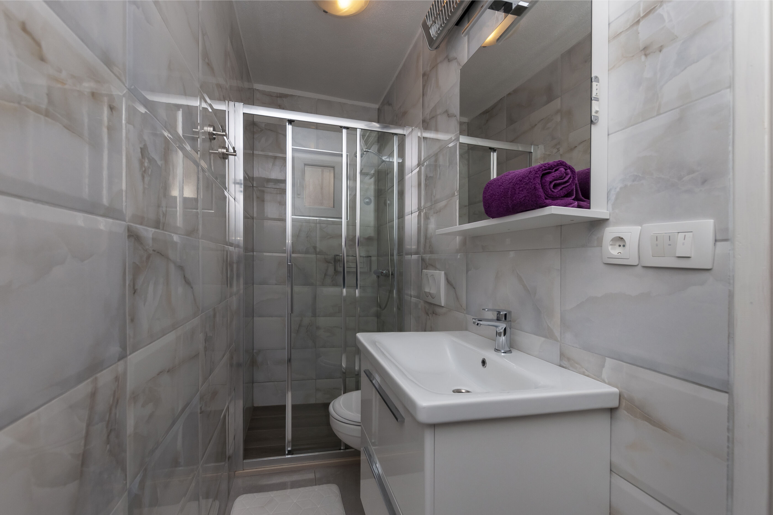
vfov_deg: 77.3
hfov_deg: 100.4
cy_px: 258
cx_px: 386
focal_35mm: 15
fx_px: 322
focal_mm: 10
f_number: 8
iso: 250
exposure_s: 1/200
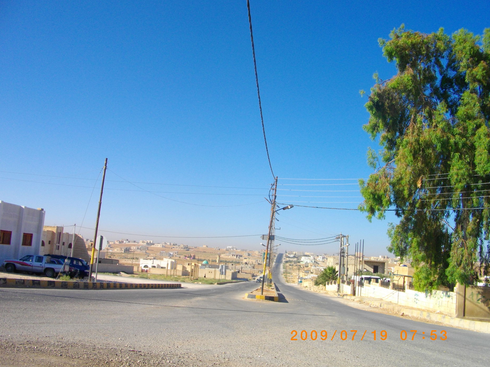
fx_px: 467
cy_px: 187
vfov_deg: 42.9
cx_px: 246
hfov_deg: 55.4
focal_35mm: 33
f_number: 5.5
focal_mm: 5.7
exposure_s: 1/400
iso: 100
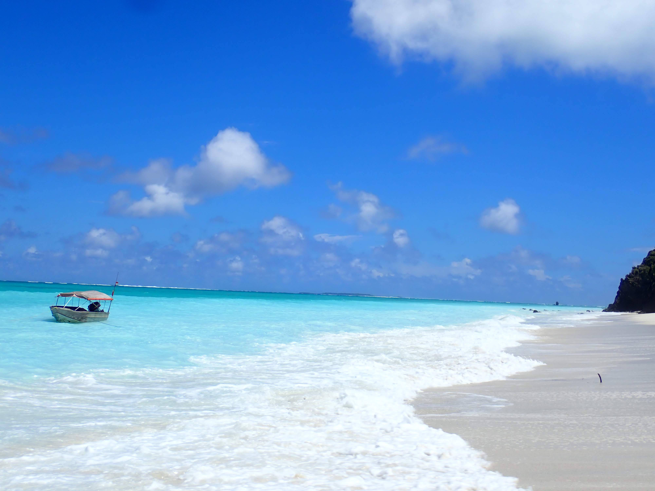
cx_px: 328
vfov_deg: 31.5
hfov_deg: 41.2
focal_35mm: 46
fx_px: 870
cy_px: 246
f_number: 13
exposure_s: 1/160
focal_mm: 8.41
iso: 100
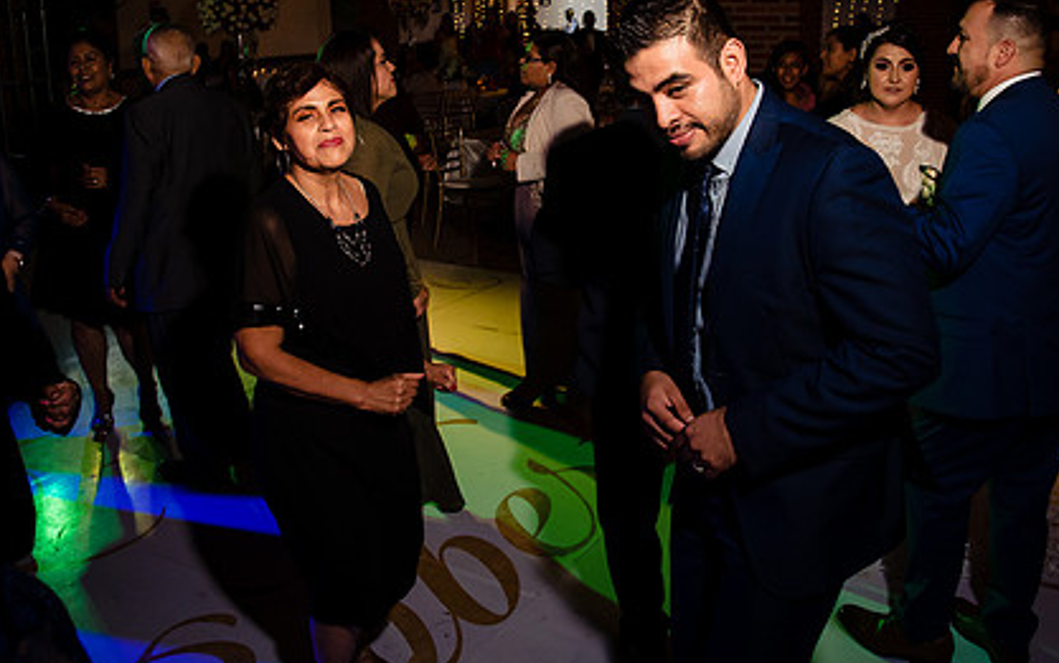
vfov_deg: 36.9
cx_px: 564
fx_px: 982
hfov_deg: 56.6
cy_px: 217
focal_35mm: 34
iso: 2000
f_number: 7.1
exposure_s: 1/125
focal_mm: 24
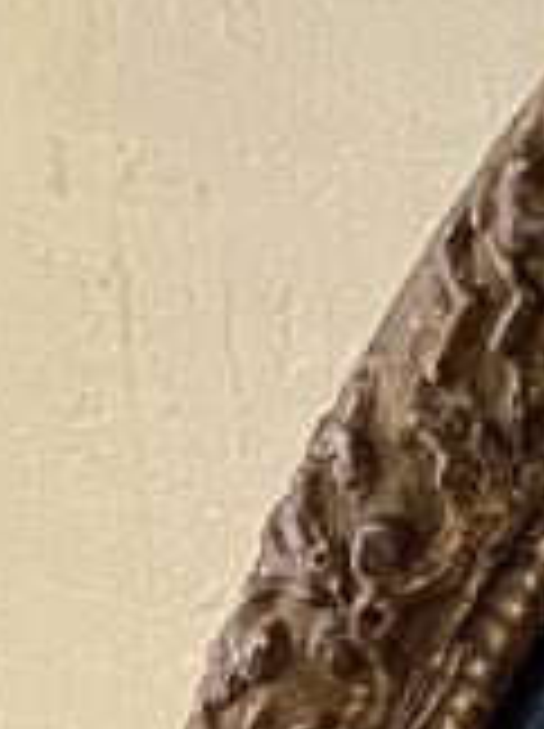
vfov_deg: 10.2
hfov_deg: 6.7
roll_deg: +0.6
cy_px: 531
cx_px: 1816
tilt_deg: -13.4
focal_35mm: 193
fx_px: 4055
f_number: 1.6
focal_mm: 4.2
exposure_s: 1/50
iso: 125
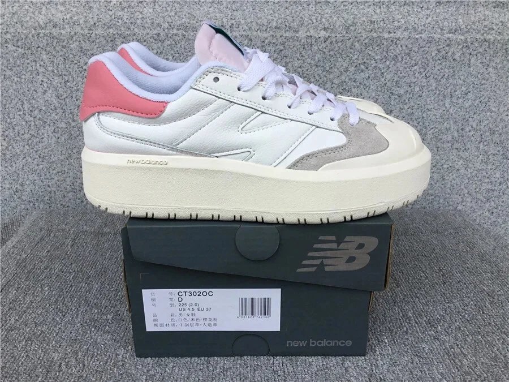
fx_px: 456
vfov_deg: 45.4
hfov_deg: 58.4
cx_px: 254
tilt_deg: -20.2
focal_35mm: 31
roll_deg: -0.5
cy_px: 191
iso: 25
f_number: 2.4
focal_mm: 3.3
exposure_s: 1/473
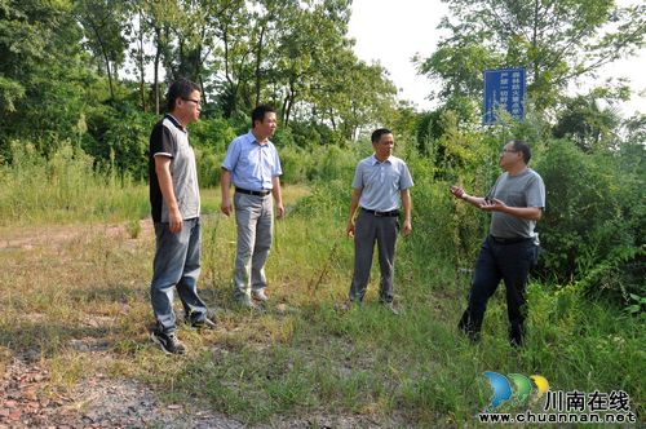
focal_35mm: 32
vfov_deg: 41.6
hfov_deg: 59.6
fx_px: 565
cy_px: 214
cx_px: 323
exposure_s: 1/125
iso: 200
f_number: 11
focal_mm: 21
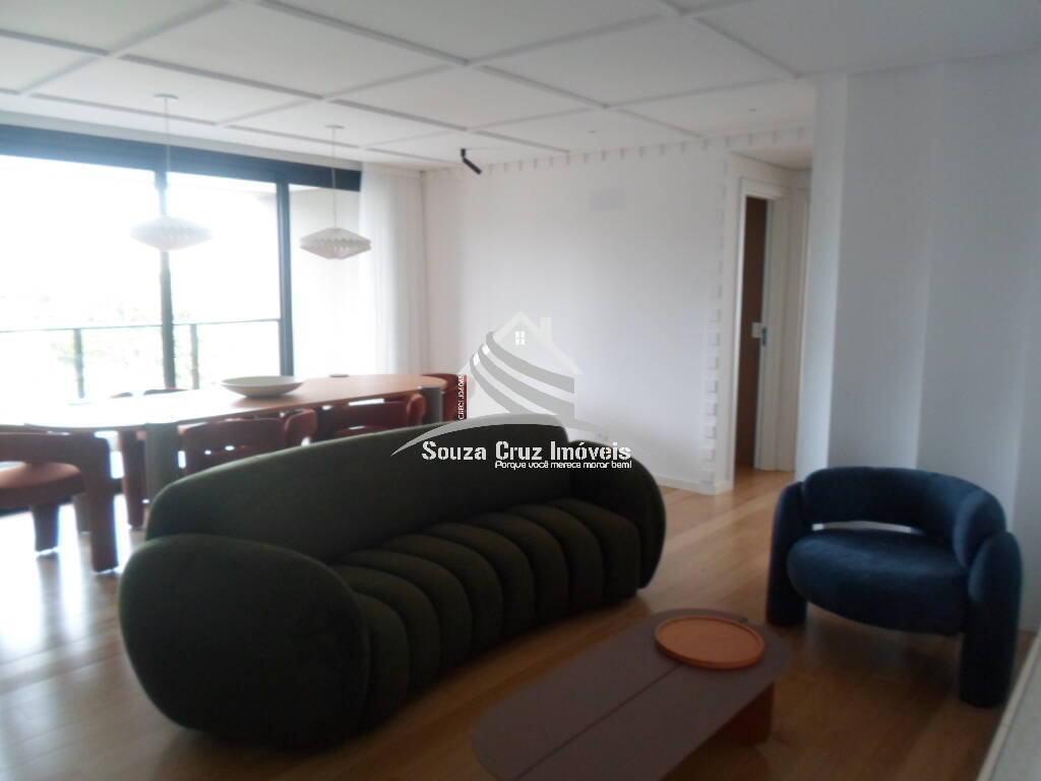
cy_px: 390
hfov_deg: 69.4
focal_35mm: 25
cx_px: 520
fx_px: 752
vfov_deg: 54.9
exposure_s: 1/30
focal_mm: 4.5
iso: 160
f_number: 2.5
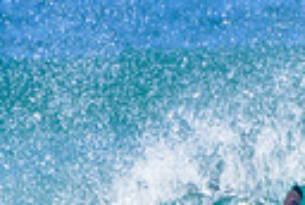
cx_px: 324
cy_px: 282
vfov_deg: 0.3
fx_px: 38375
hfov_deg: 0.5
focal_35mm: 4519
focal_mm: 1000
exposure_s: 1/2000
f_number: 11
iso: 1100
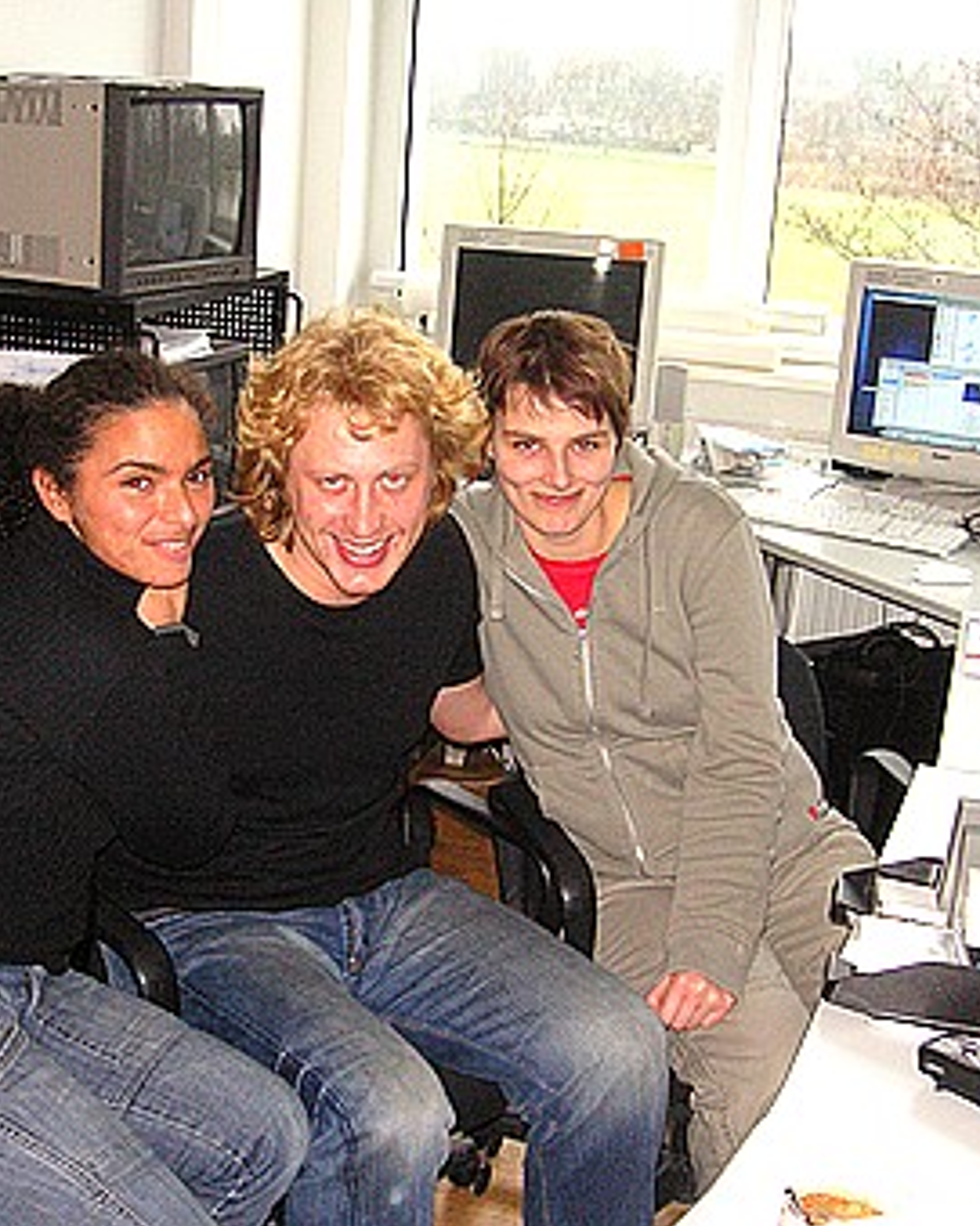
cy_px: 613
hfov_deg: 30.7
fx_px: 1777
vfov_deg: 38.1
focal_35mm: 49
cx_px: 362
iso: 160
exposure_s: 1/45
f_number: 2.8
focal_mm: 6.1
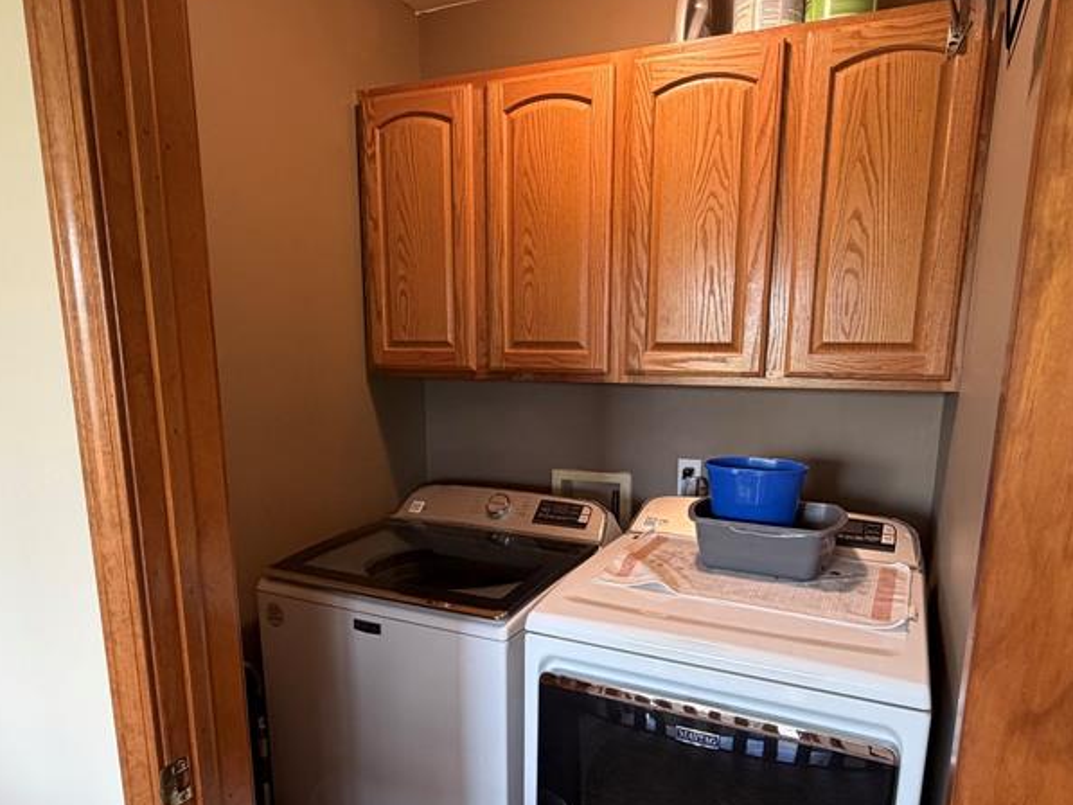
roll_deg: +0.3
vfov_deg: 56.2
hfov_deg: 71.5
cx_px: 563
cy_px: 498
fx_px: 744
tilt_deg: -11.8
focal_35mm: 24
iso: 250
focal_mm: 2.22
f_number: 2.2
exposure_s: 1/60
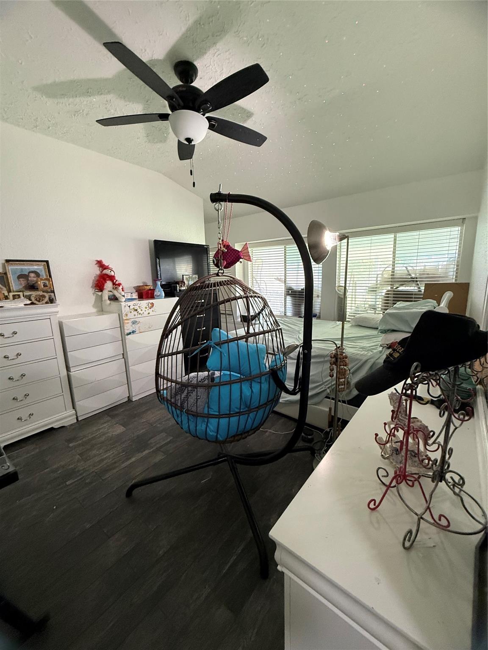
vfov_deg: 102.1
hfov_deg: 85.7
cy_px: 325
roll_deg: +1.9
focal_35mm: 14
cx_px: 244
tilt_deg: -9.3
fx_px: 263
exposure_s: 1/60
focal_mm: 2.22
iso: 500
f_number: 2.2
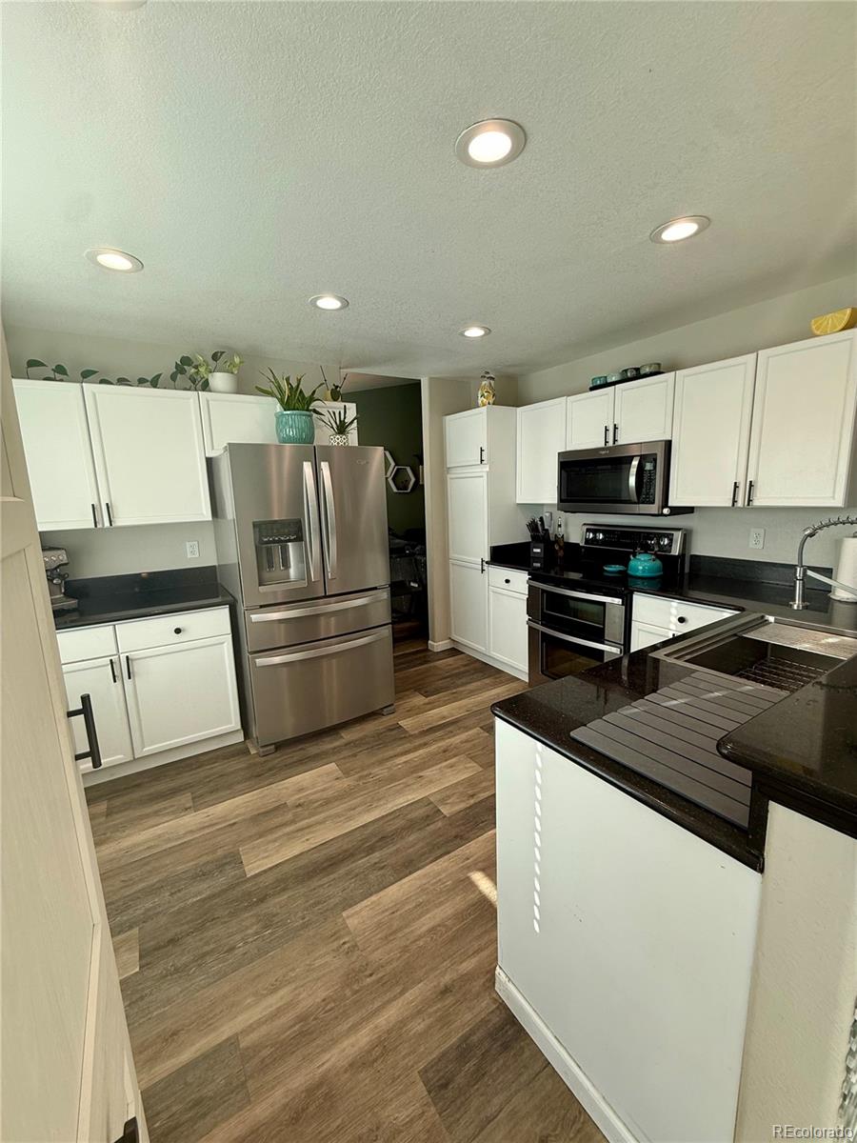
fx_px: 462
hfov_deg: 85.7
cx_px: 428
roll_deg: +2.2
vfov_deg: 102.1
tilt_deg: -8.9
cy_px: 572
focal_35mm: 14
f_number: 2.2
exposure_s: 1/101
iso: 64
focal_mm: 2.22
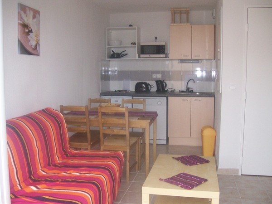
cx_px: 136
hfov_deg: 51.4
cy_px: 102
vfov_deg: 39.7
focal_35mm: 36
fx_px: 283
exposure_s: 1/64
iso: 140
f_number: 2.7
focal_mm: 6
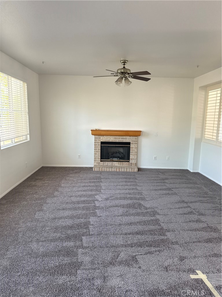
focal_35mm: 24
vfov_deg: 71.6
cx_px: 111
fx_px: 205
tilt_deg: -7.8
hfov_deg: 56.8
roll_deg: -2.0
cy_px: 148
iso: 125
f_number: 1.78
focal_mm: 6.76
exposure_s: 1/121
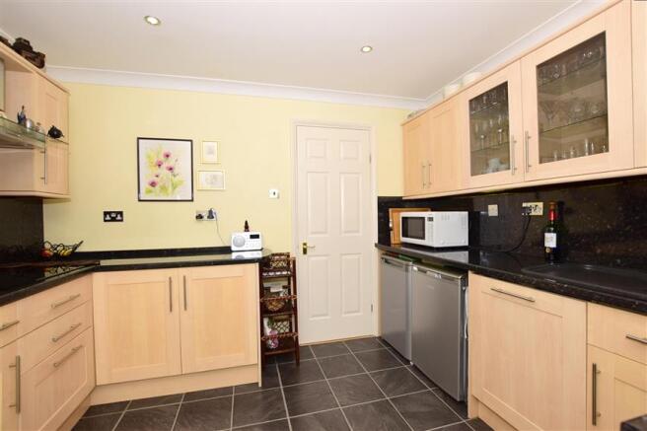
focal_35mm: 15
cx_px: 324
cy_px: 216
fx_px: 269
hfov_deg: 100.4
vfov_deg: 77.3
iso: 400
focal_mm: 10
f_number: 6.3
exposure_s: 1/60
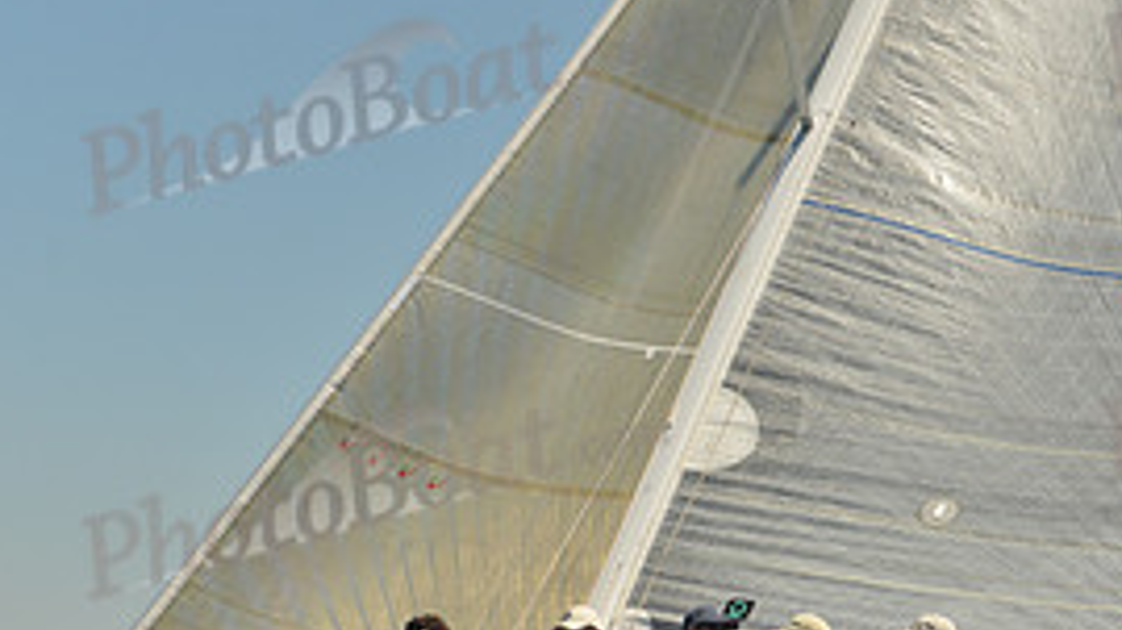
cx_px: 888
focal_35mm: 158
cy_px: 649
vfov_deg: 7.6
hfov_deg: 13.6
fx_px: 4698
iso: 400
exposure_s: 1/800
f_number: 6.3
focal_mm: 70
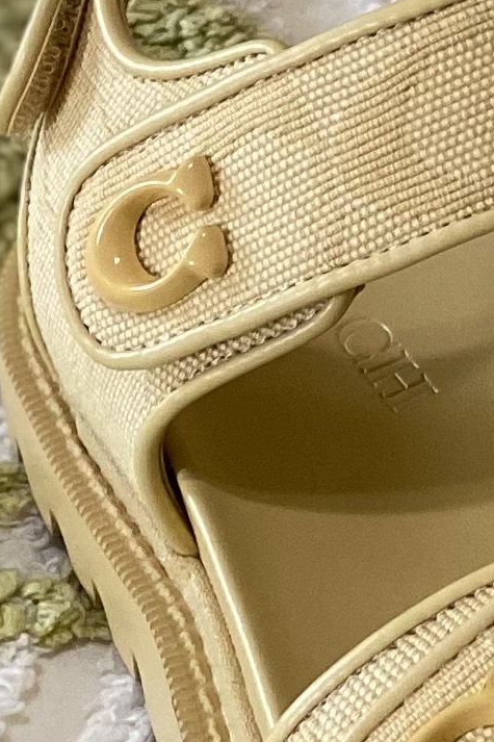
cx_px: 1136
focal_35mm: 153
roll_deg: +1.9
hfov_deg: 8.3
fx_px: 3151
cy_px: -355
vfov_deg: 12.8
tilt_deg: -27.7
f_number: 1.8
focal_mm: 4.25
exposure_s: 1/60
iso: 125
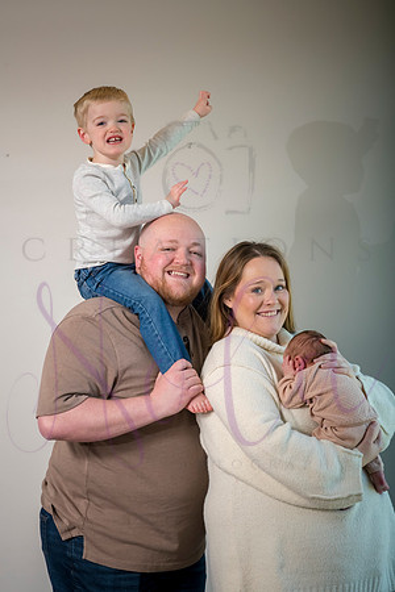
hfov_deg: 16.1
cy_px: 296
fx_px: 1399
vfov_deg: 23.9
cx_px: 198
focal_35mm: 85
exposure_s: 1/250
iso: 500
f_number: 8
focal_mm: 85
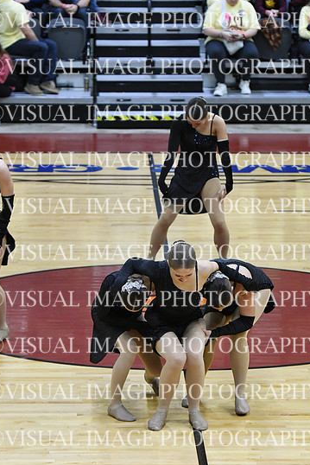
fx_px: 2504
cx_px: 154
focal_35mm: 194
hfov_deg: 7.1
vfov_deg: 10.6
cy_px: 229
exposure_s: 1/400
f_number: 3.5
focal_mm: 120
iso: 4000
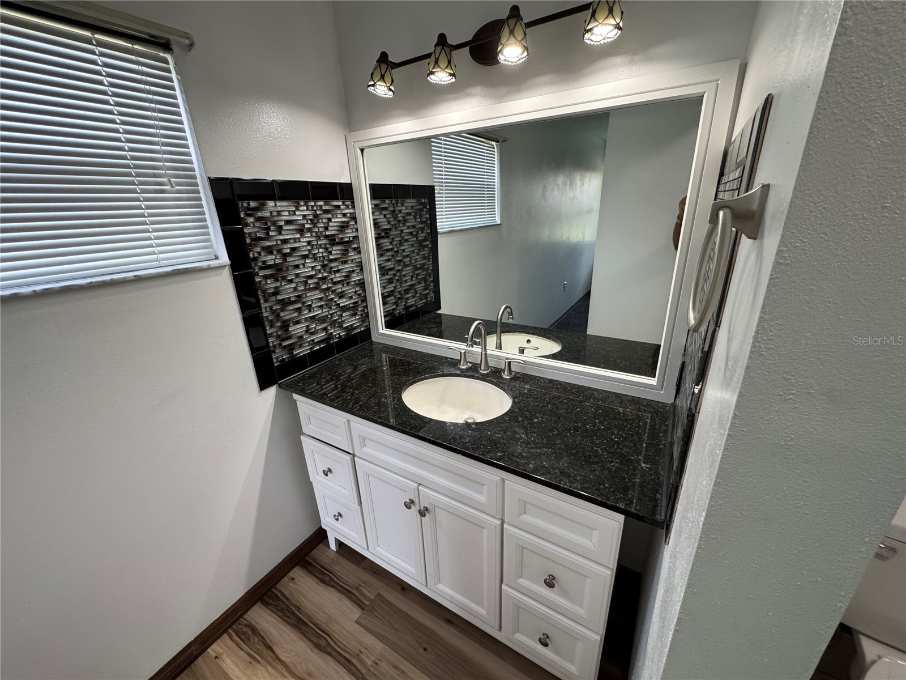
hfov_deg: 102.1
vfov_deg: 85.7
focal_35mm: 14
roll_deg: +1.9
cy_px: 340
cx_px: 453
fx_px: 366
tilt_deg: -20.7
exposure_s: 1/120
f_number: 2.2
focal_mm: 2.22
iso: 320
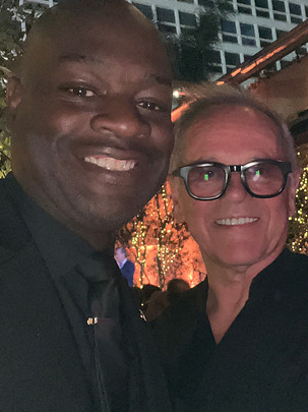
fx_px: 511
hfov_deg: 33.2
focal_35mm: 43
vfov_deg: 43.9
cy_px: 204
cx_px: 206
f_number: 2.2
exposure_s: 1/16
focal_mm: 2.71
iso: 2000
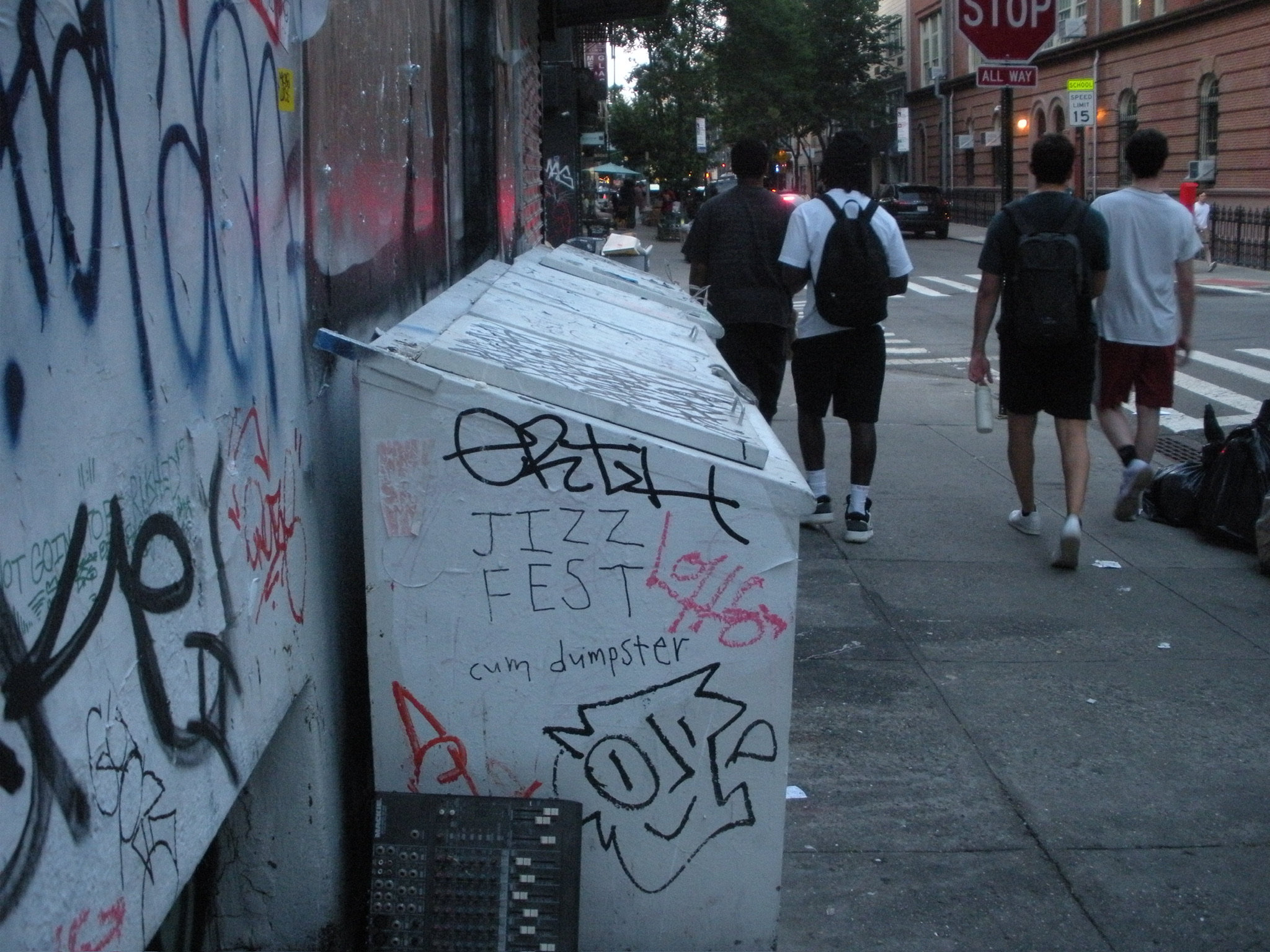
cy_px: 476
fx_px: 1321
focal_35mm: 36
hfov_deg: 51.4
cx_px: 635
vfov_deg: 39.7
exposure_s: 1/59.3
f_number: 3.5
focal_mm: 6.3
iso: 400
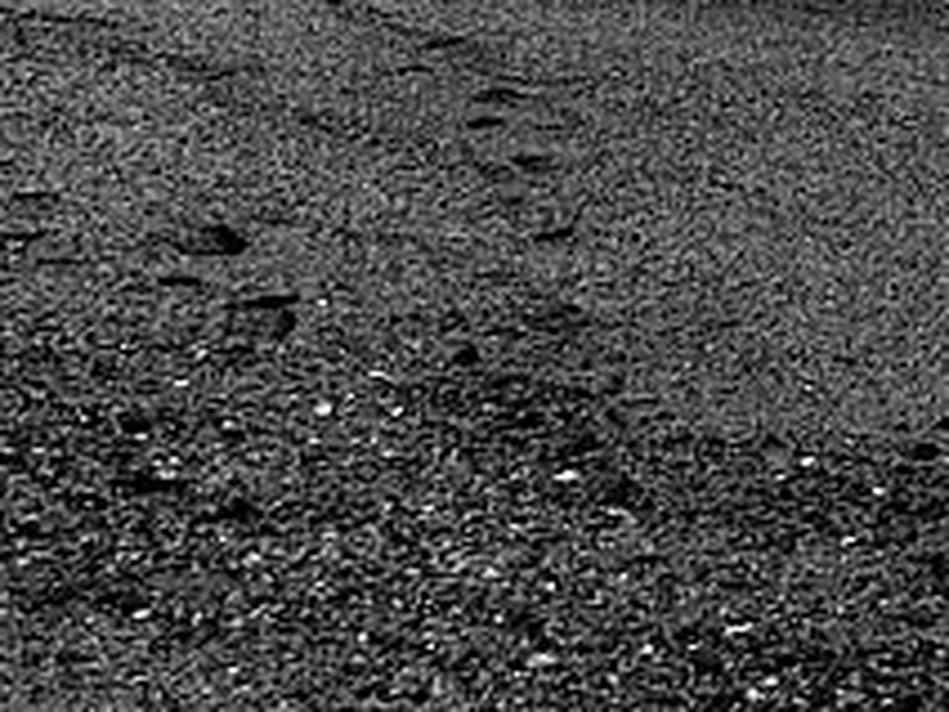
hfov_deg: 8.6
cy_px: -882
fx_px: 5373
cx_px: 2722
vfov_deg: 7.2
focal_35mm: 196
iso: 200
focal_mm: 18
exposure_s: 1/350
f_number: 7.1
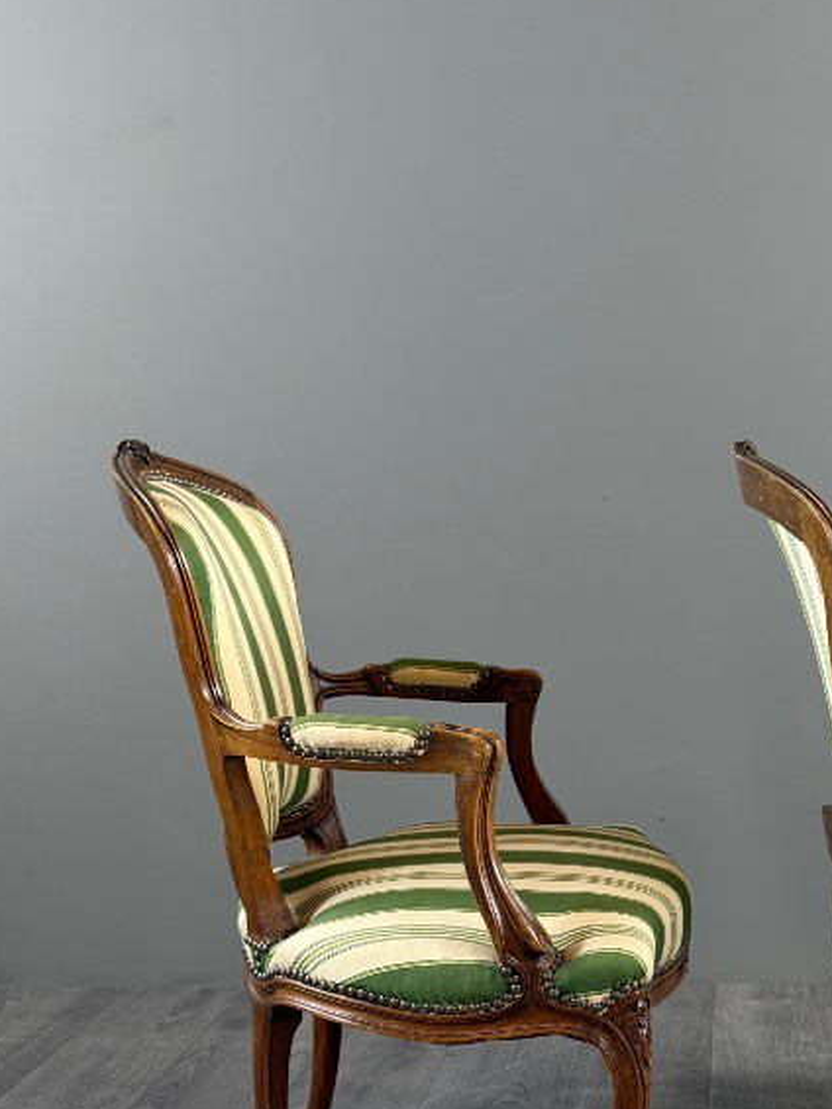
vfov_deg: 37.1
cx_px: 685
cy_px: 740
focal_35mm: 51
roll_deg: +0.2
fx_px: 1634
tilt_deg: -8.2
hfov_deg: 27.9
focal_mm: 6.76
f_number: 1.78
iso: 160
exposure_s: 1/100
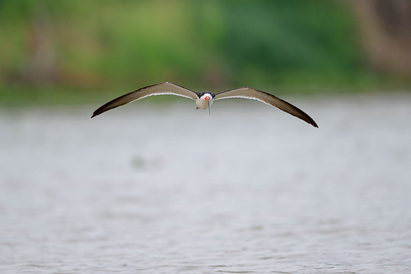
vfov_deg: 1.8
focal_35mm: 763
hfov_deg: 2.7
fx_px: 8717
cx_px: 194
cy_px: 129
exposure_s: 1/1600
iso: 900
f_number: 4.5
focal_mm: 560
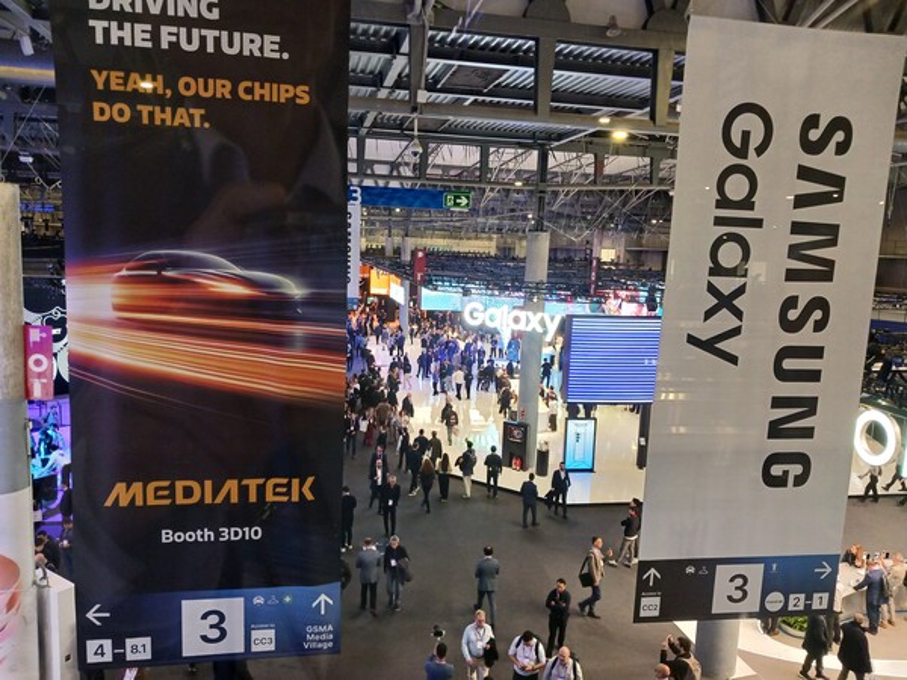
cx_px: 454
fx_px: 707
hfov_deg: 65.3
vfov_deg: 51.4
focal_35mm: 27
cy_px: 340
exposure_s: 1/50
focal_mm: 4
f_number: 1.8
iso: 200
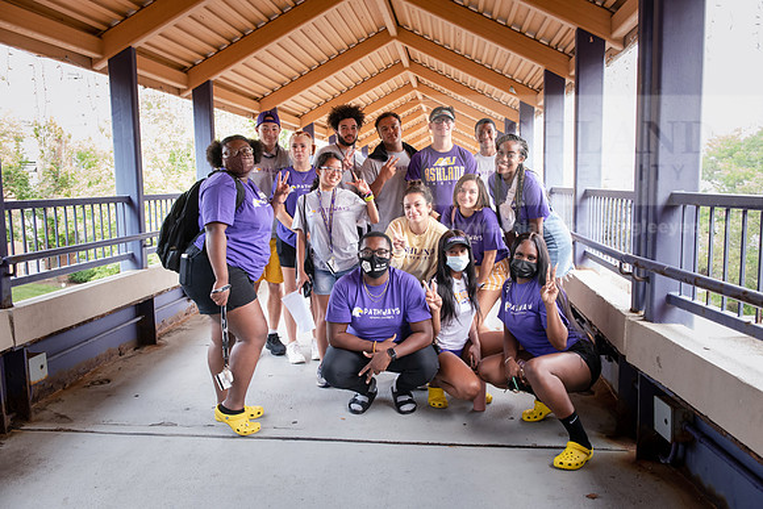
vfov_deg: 42.3
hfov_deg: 60.3
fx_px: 657
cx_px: 382
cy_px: 254
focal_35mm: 31
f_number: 5.6
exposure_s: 1/160
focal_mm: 31
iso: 1600
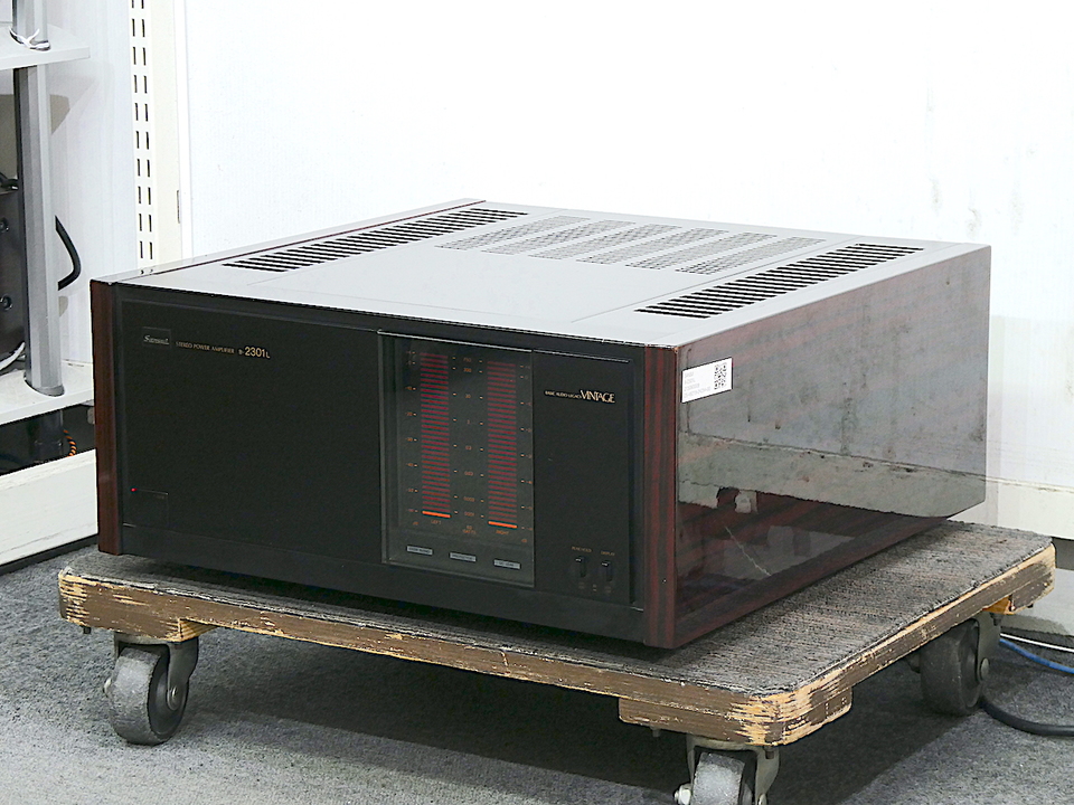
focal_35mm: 98
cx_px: 537
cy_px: 402
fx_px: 3041
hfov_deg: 20.0
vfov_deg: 15.1
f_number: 5
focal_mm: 17.5
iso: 200
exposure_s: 1/8
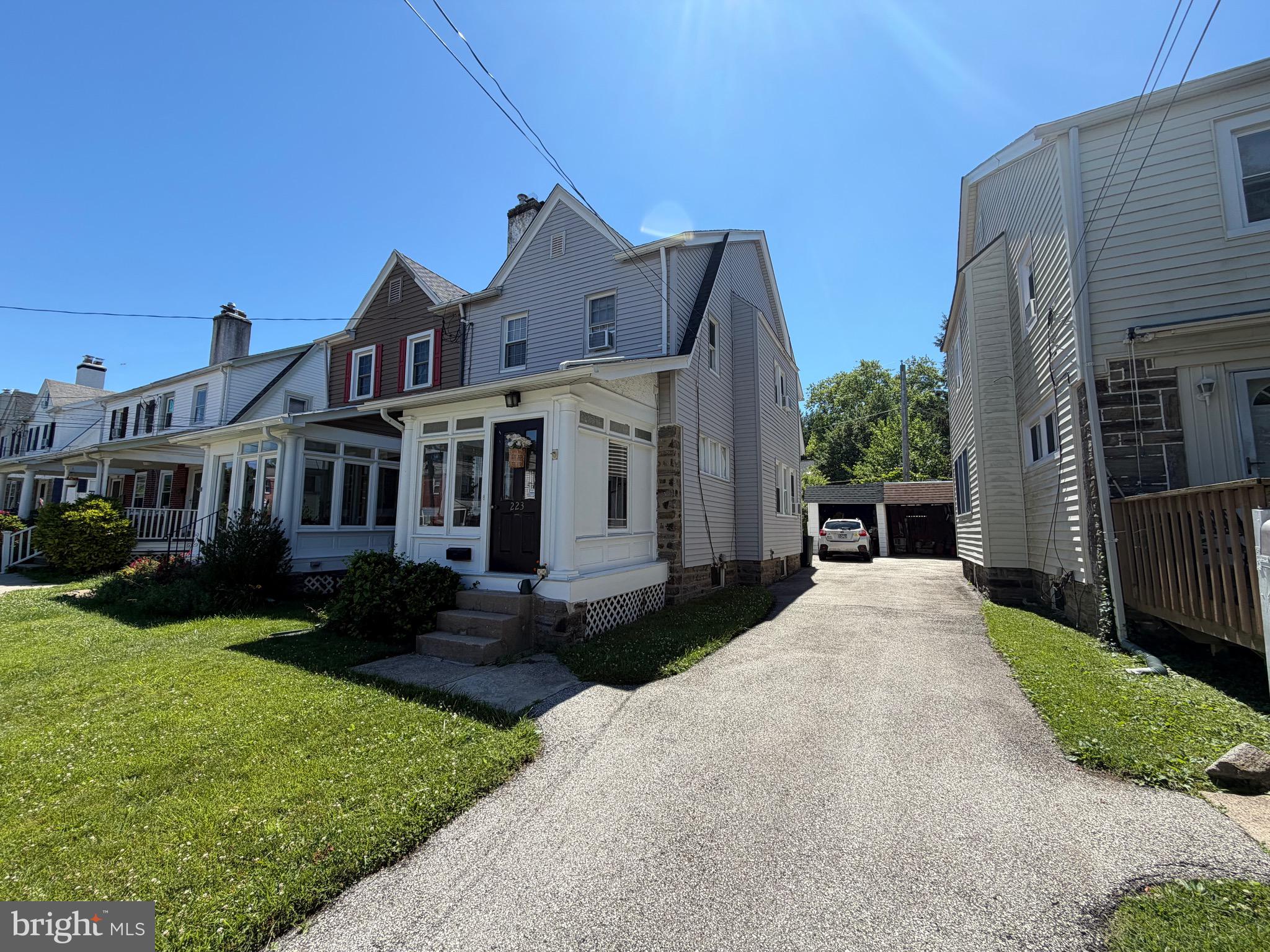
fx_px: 514
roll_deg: +0.1
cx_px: 635
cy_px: 476
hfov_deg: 102.1
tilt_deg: +5.8
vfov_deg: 85.7
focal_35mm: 14
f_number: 2.2
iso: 25
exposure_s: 1/770
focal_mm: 2.22
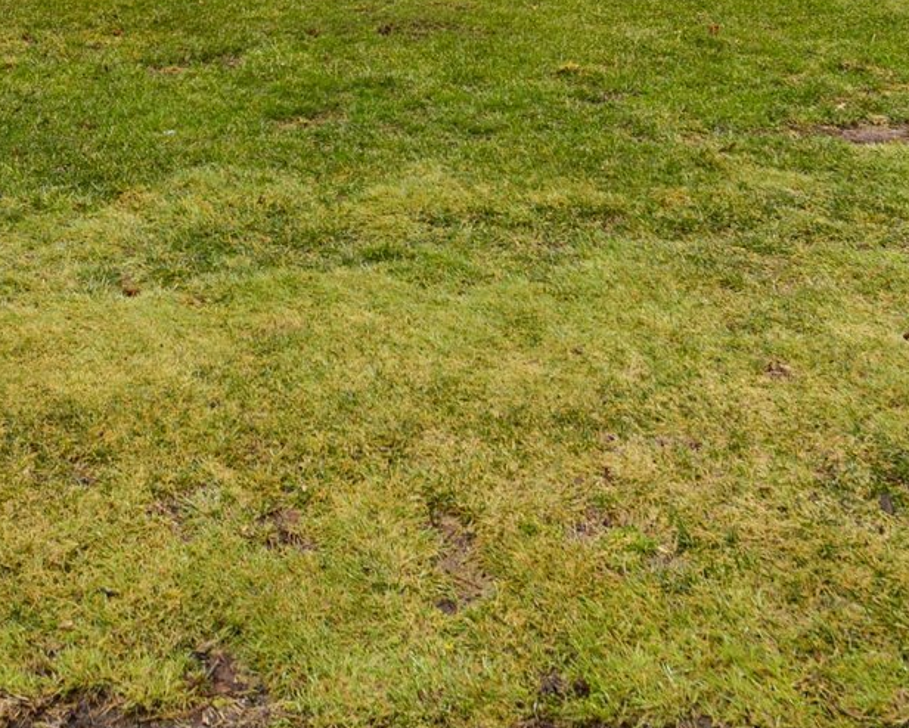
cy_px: -191
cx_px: 277
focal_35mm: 53
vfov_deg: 25.2
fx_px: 1426
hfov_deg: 34.9
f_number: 11
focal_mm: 17
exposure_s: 1/320
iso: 400
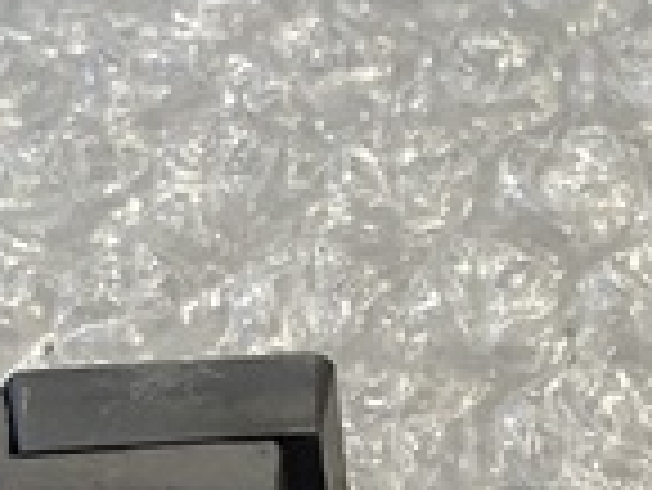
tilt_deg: -56.3
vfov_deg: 13.0
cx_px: 742
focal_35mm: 110
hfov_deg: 17.2
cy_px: 634
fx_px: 2074
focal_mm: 4.25
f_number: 1.8
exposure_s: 1/121
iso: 100
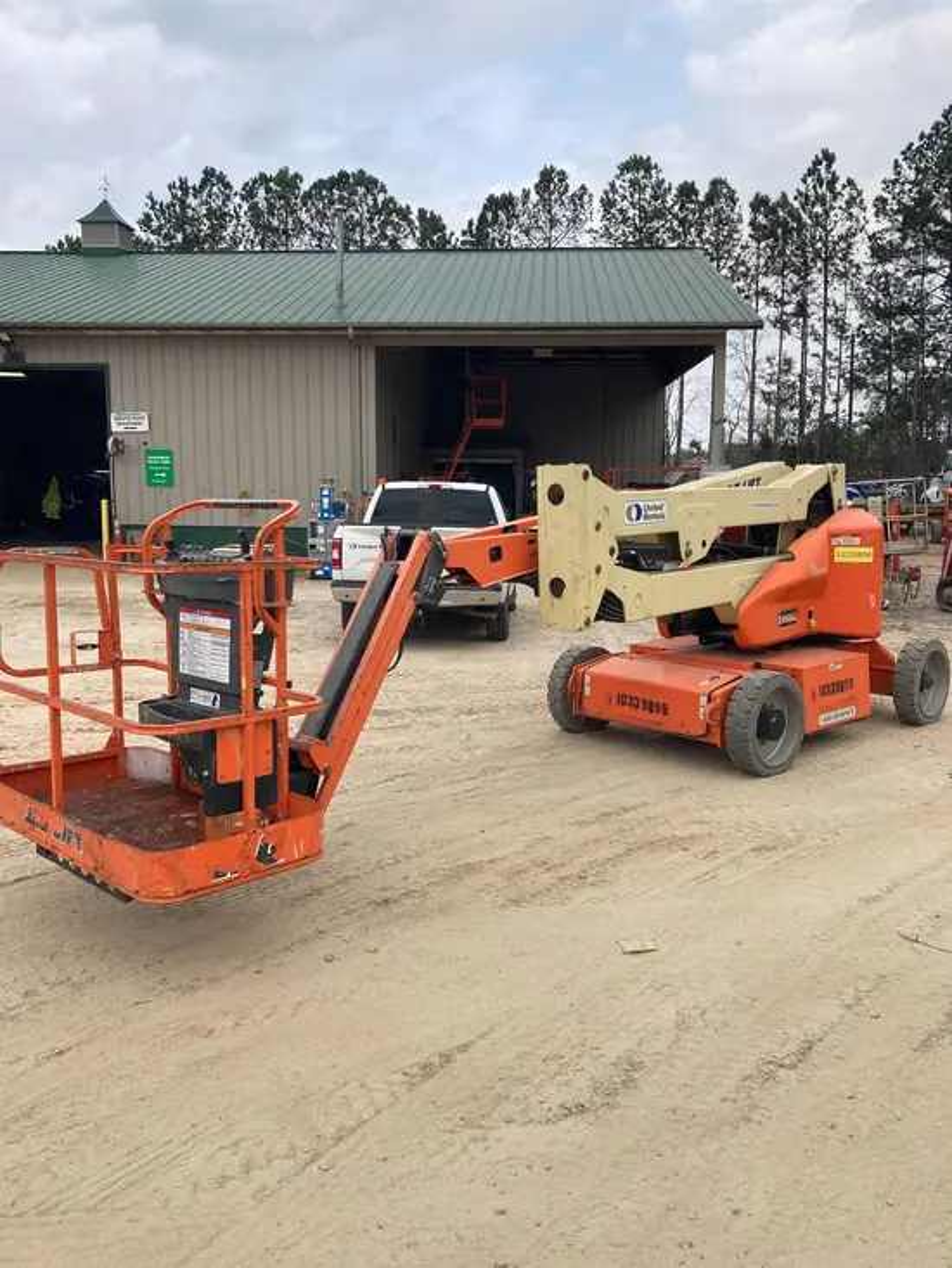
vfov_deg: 63.4
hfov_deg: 49.8
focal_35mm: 28
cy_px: 634
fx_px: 1026
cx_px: 476
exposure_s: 1/1143
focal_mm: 3.99
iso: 20
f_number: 1.8
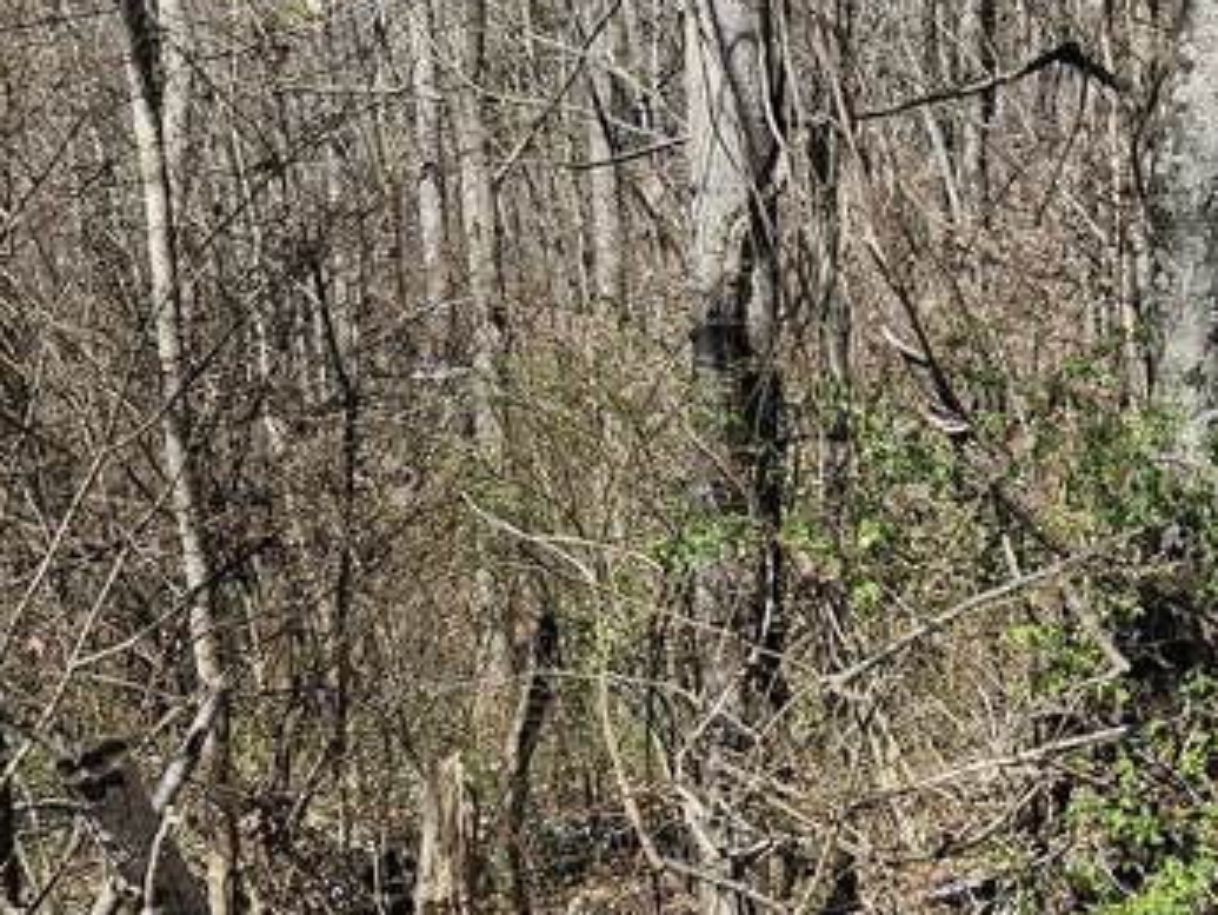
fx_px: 2253
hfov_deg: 28.8
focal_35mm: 64
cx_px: 1147
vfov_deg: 22.9
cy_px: 466
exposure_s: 1/1139
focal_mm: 5.4
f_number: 1.8
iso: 25
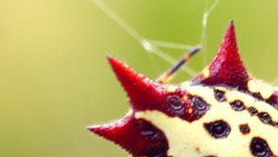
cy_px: 155
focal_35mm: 162
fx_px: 1195
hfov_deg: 13.1
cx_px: 261
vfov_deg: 7.5
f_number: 8
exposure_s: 1/80
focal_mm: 50
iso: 400
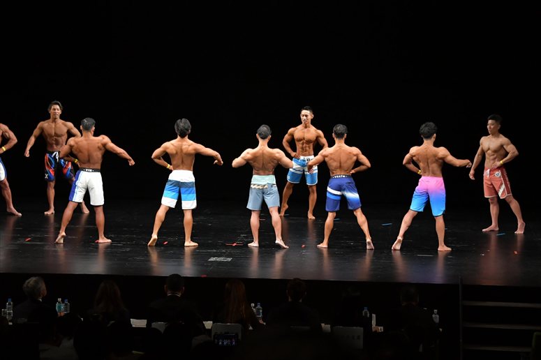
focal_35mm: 117
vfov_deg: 11.7
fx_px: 1757
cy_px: 180
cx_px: 270
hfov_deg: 17.5
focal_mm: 78
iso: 3200
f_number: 5.6
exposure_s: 1/400
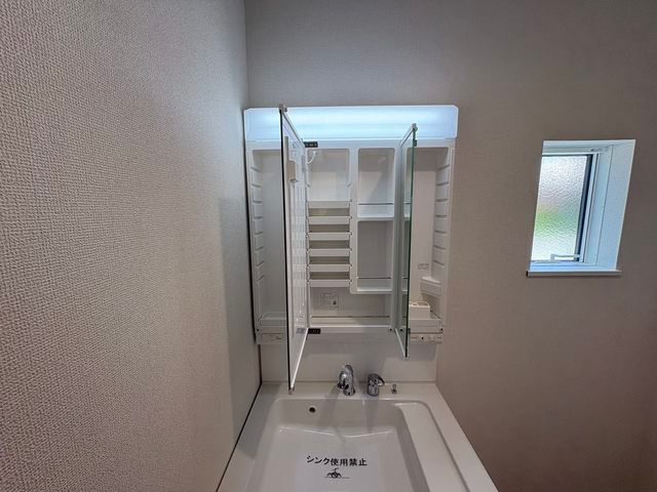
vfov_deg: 85.7
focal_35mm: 14
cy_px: 246
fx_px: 266
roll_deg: +1.5
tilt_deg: -8.0
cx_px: 328
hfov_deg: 102.1
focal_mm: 2.22
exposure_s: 1/100
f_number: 2.2
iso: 100
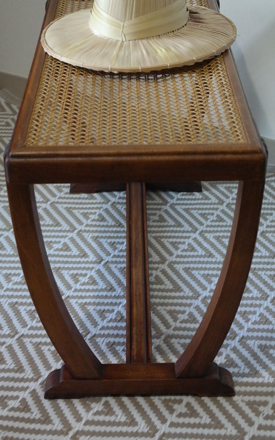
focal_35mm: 71
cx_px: 136
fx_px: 851
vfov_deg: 29.0
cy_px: 221
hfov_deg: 18.3
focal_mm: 45
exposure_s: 1/50
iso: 3200
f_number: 5
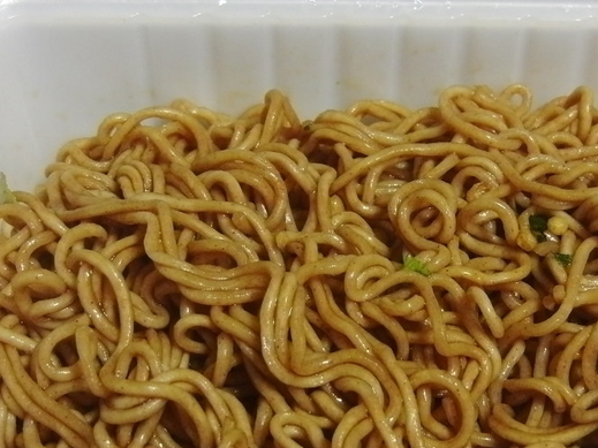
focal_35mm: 74
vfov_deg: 19.8
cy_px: 288
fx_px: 1278
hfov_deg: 26.2
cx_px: 389
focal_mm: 8.4
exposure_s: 1/13
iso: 400
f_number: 4
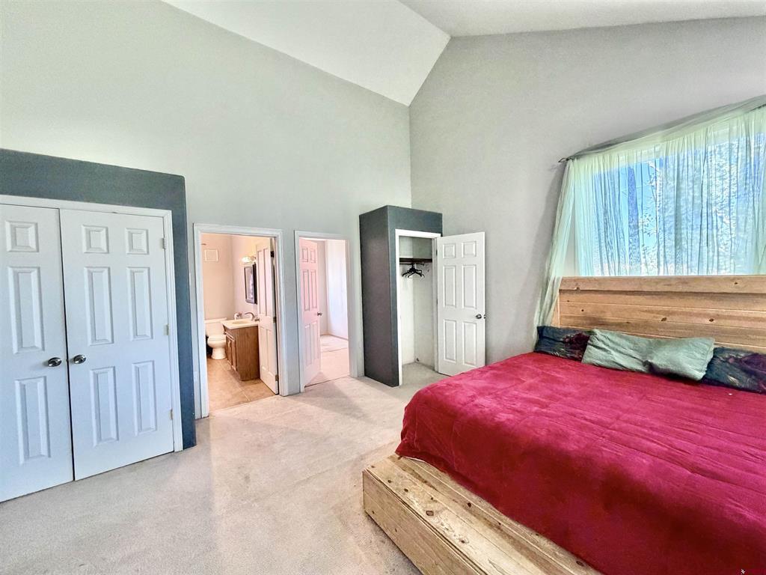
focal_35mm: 14
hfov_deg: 102.1
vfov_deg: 85.7
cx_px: 383
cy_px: 288
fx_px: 310
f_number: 2.2
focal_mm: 2.22
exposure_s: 1/60
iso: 500
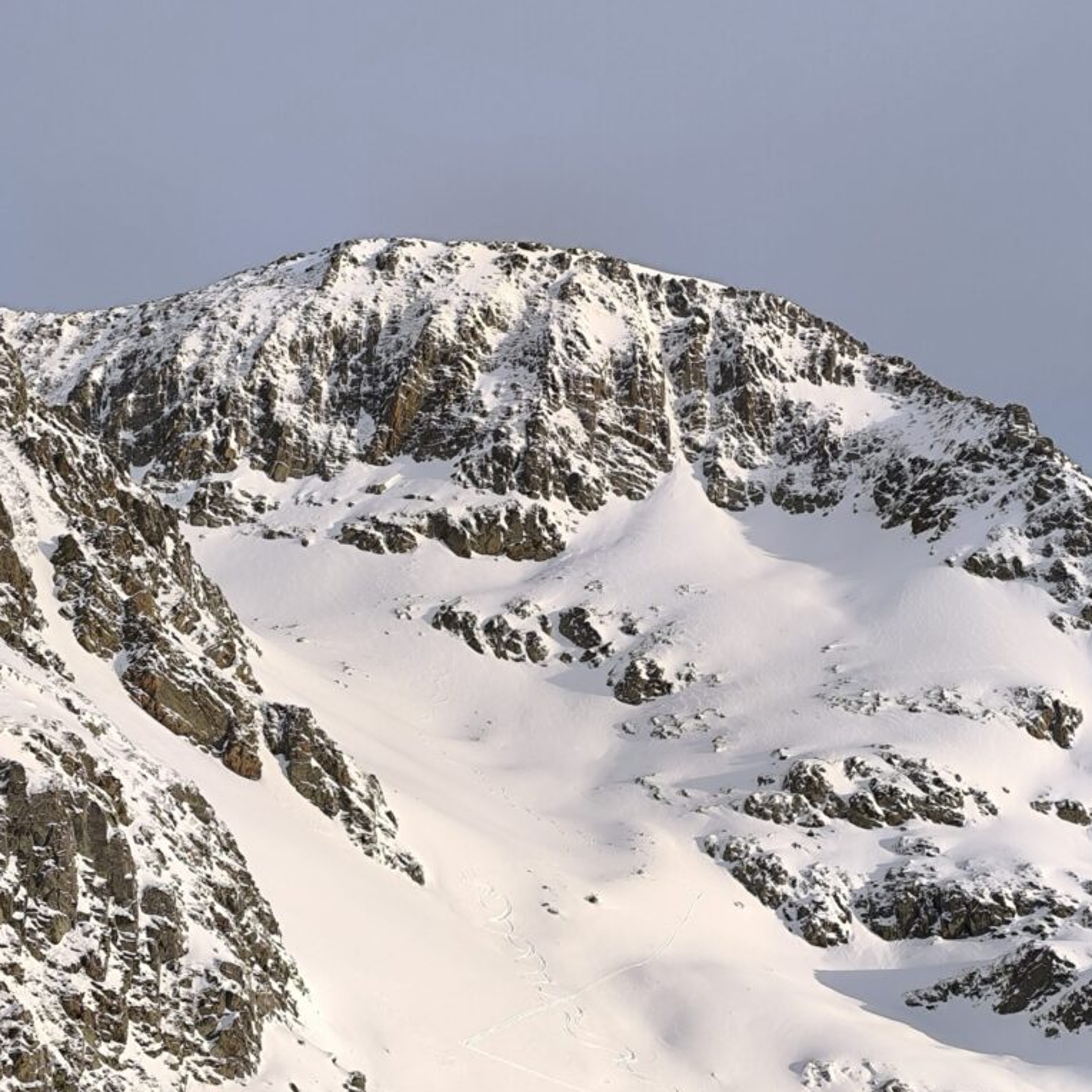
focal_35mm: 77
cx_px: 698
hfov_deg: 22.4
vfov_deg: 22.5
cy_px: 546
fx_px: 2748
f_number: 1.65
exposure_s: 1/363
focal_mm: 6.14
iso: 50
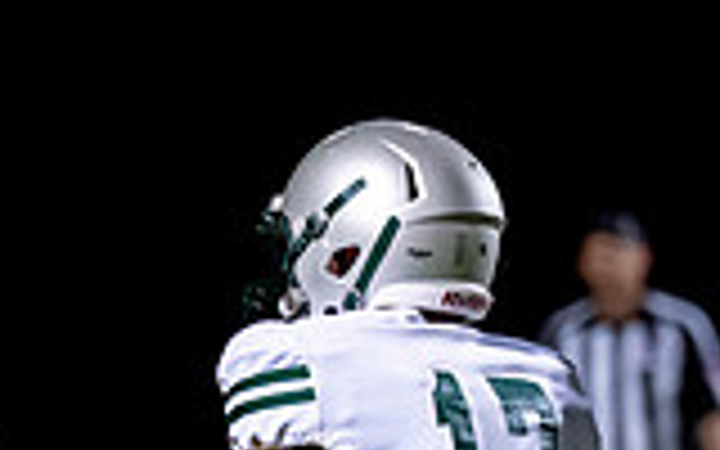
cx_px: 285
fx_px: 13893
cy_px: 723
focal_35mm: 708
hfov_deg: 3.0
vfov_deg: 1.9
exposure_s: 1/1000
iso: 2000
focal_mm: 144
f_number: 2.8
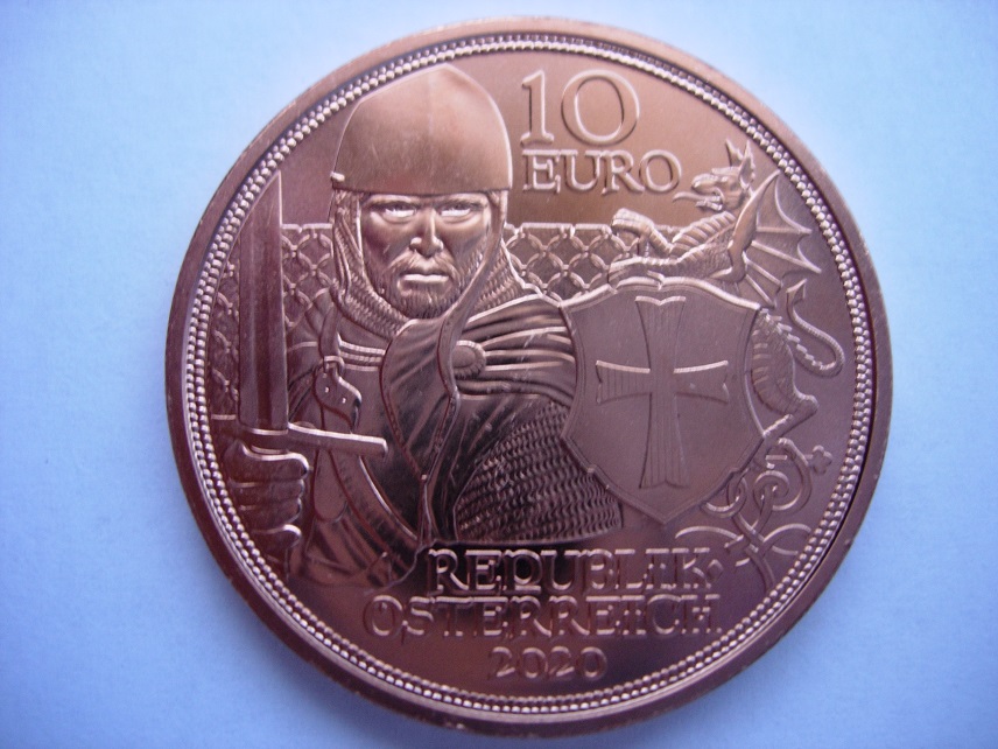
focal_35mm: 38
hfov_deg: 49.0
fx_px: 1096
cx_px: 499
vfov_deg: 37.7
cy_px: 374
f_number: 2.8
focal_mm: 7.8
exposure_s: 1/32
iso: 91
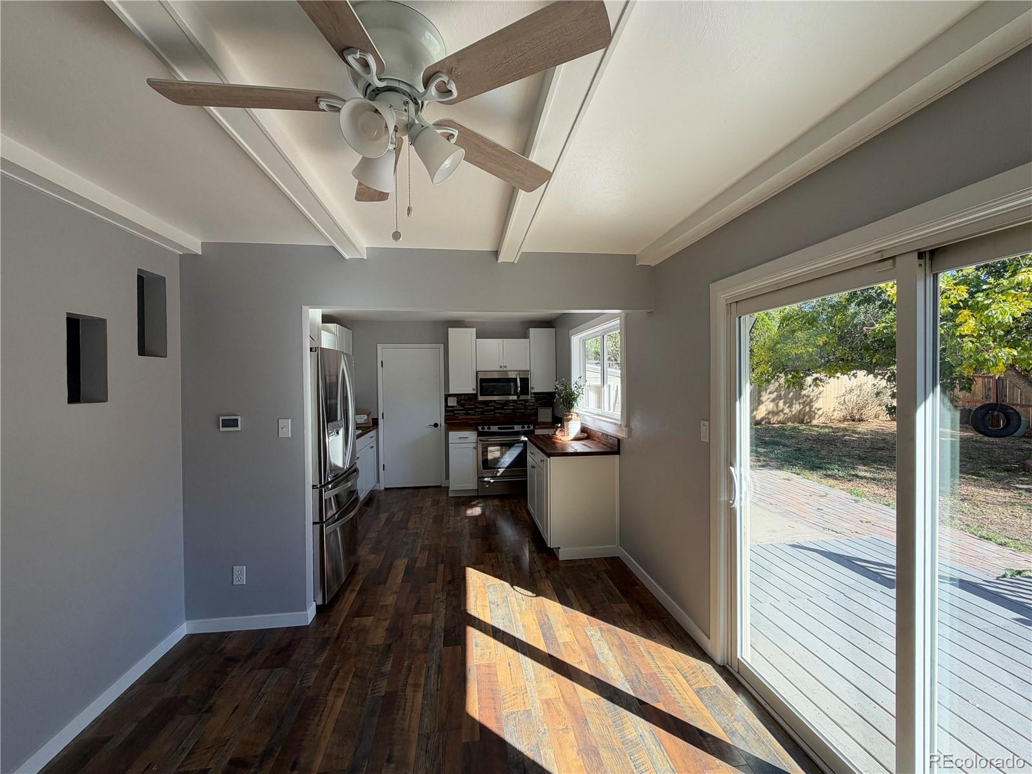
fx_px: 417
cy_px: 387
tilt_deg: -0.6
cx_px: 516
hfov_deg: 102.1
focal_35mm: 14
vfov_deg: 85.7
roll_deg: +0.7
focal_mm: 2.22
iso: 40
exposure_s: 1/179
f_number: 2.2
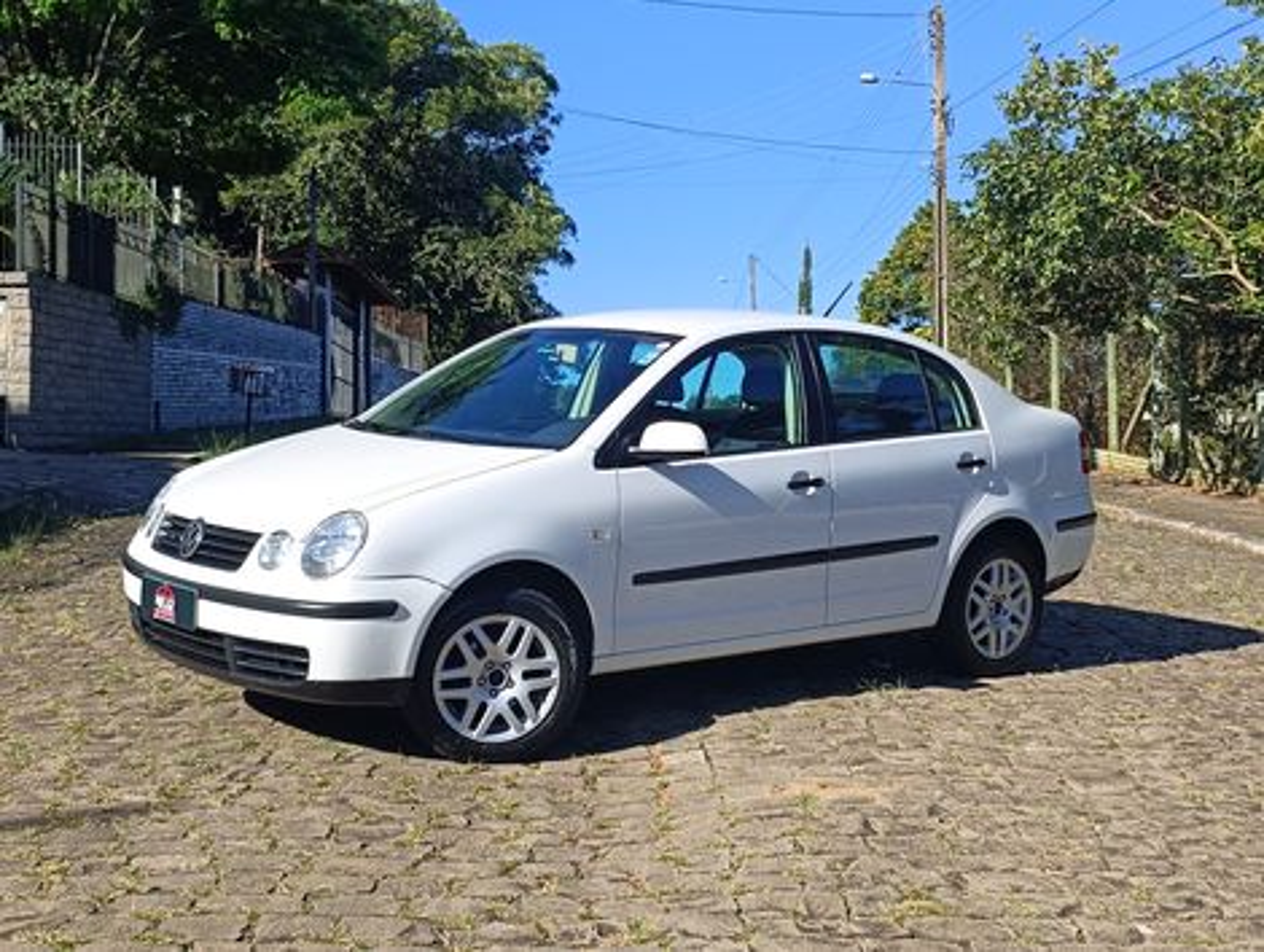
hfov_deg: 67.2
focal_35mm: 26
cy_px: 476
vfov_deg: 53.2
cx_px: 632
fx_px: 951
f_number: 1.5
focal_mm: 4.94
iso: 61
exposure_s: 1/1145
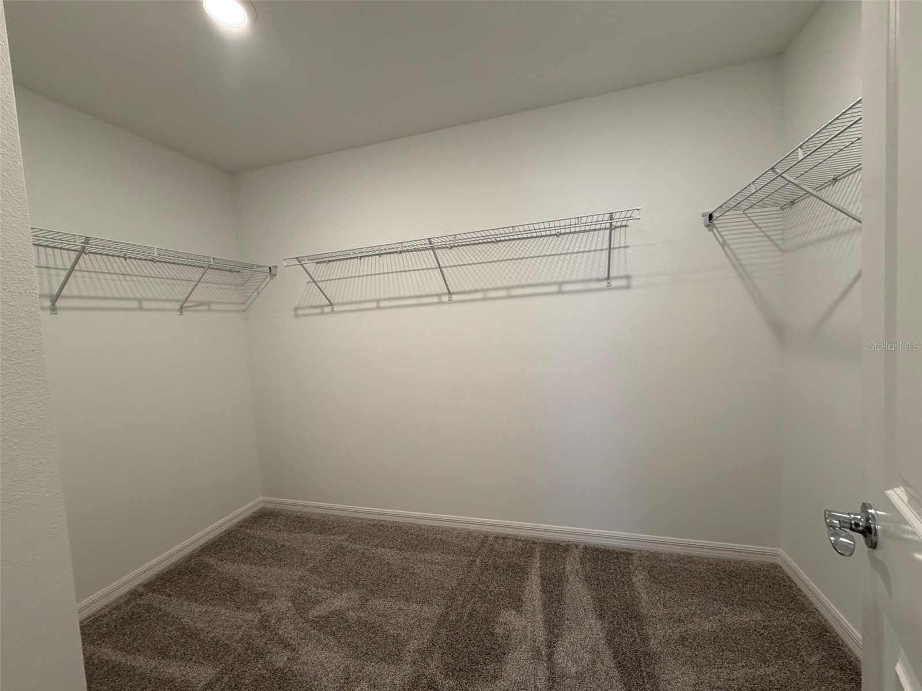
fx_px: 373
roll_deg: +3.8
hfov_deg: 102.1
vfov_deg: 85.7
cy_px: 346
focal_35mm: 14
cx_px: 461
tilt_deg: -2.8
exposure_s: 1/120
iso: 160
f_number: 2.2
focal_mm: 2.22
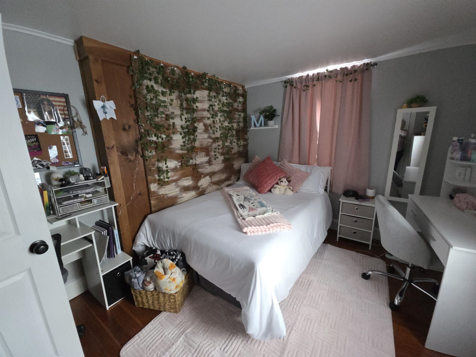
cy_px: 178
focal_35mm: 13
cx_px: 238
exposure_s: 1/60
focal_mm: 2.2
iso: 640
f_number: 1.9
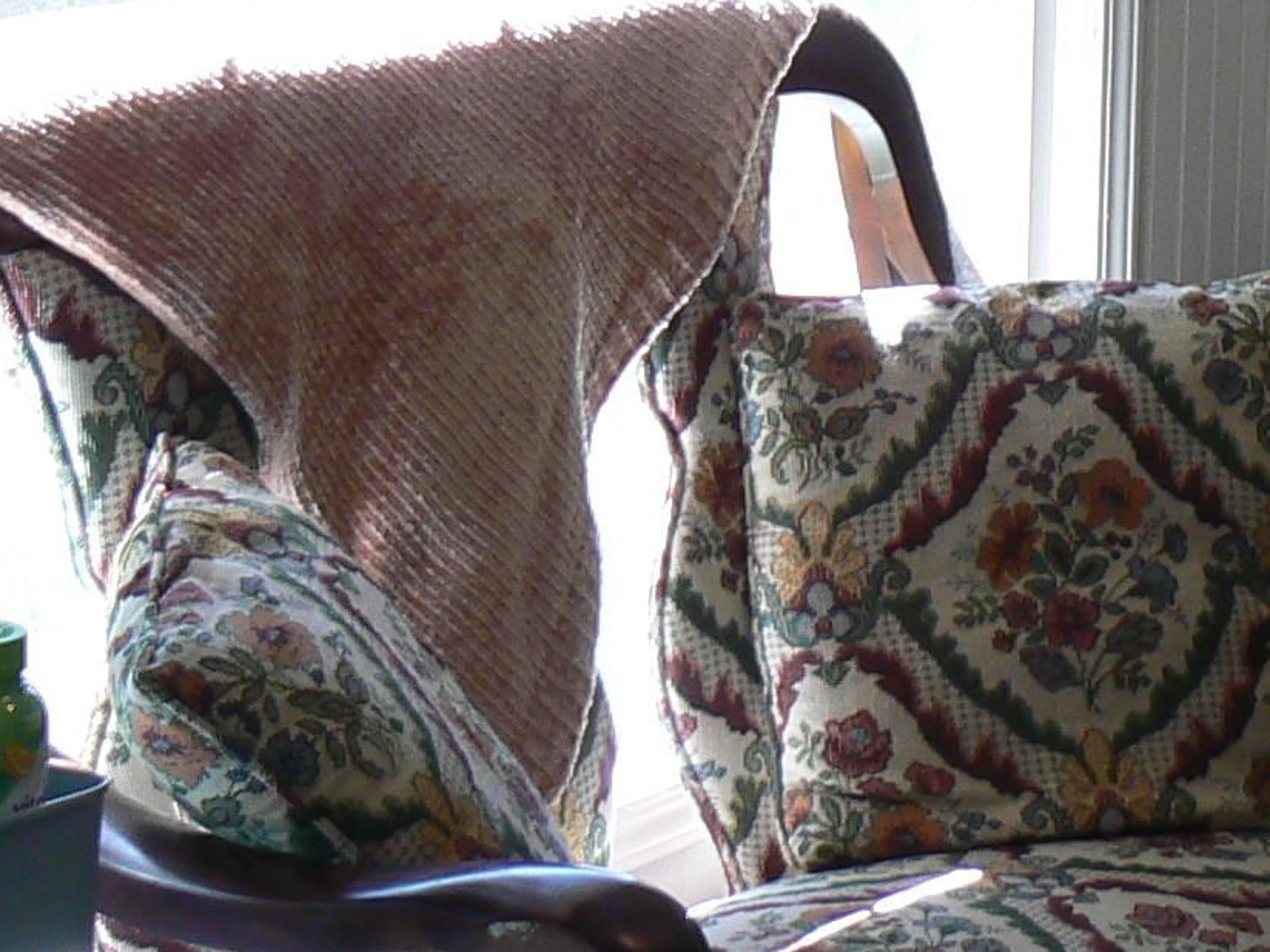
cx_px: 1264
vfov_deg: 11.4
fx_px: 4513
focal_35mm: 123
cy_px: -584
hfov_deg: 15.7
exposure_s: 1/40
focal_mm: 6
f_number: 2.8
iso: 80
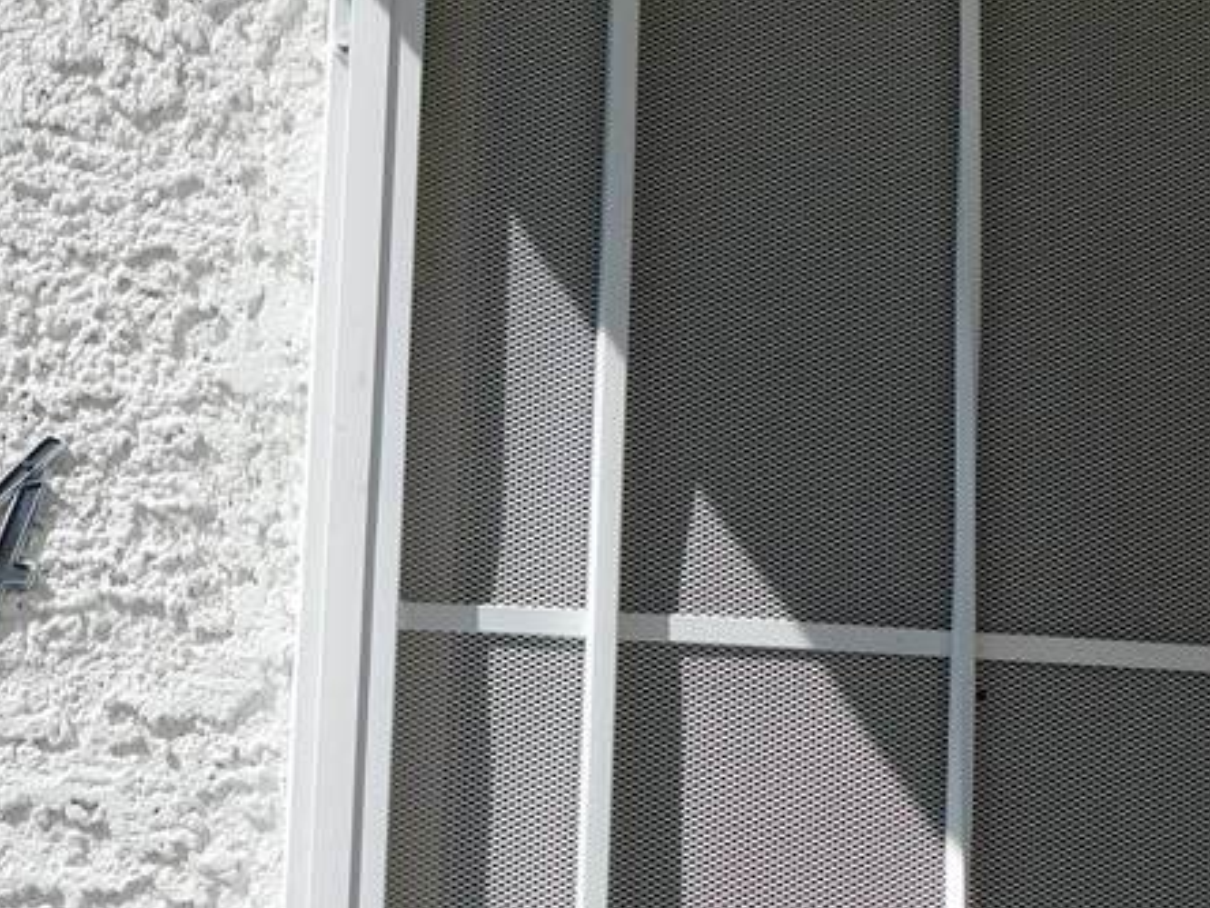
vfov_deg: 27.2
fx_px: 1853
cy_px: 676
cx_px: 373
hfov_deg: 35.7
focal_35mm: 53
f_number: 6
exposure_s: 1/640
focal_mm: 4
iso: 125
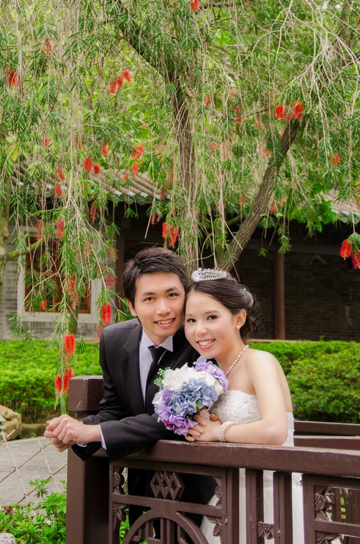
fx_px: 1411
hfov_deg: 14.5
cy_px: 183
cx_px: 151
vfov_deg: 21.7
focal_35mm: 94
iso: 100
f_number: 4.8
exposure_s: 1/40
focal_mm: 45
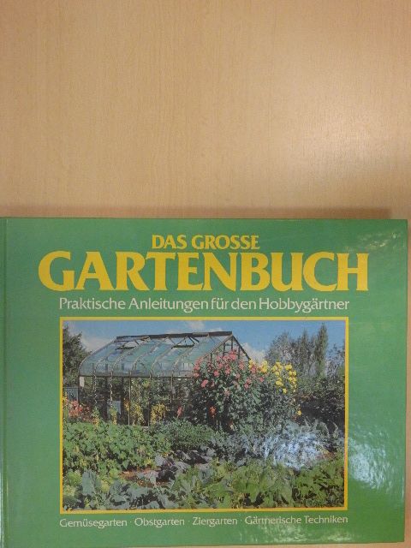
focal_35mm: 40
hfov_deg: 36.0
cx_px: 206
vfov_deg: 46.8
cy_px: 274
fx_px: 633
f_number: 3.8
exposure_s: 1/125
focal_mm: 7.2
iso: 1000
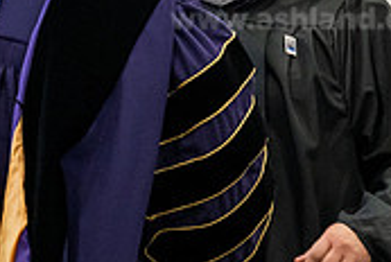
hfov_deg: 7.1
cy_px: 67
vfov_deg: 4.8
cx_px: 68
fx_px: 3133
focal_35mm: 288
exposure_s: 1/250
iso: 6400
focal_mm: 86
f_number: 5
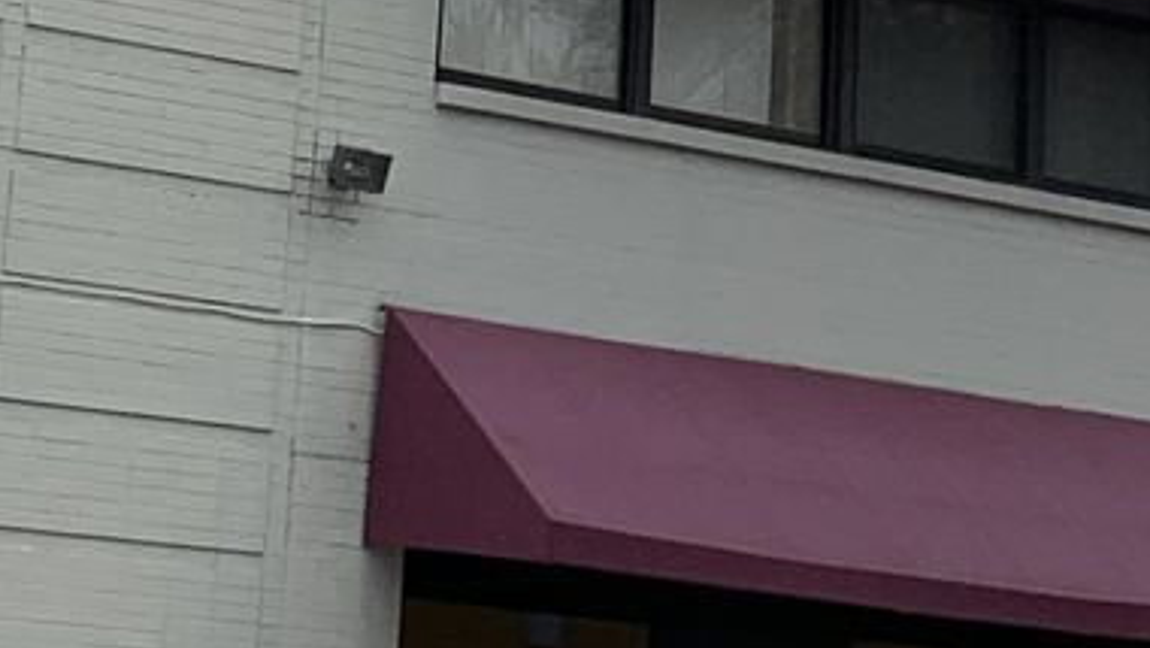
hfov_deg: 14.4
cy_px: -321
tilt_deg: +16.2
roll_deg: -4.8
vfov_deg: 8.0
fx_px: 4545
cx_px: 312
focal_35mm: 149
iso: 25
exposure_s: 1/722
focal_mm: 4.25
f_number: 1.8
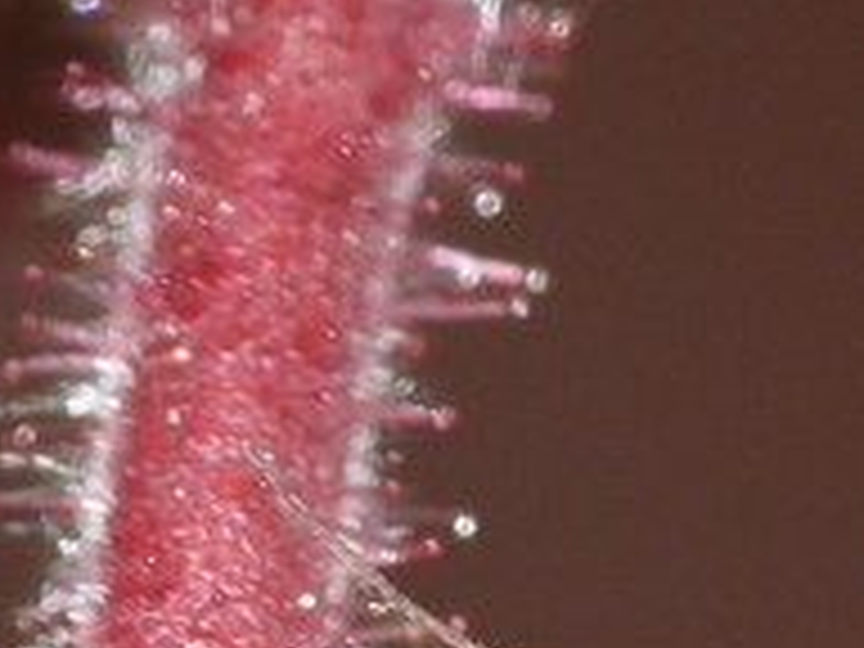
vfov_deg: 1.0
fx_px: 38013
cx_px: 1474
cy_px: 990
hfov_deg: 1.3
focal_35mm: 1523
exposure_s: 1/30
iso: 200
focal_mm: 72.5
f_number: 8
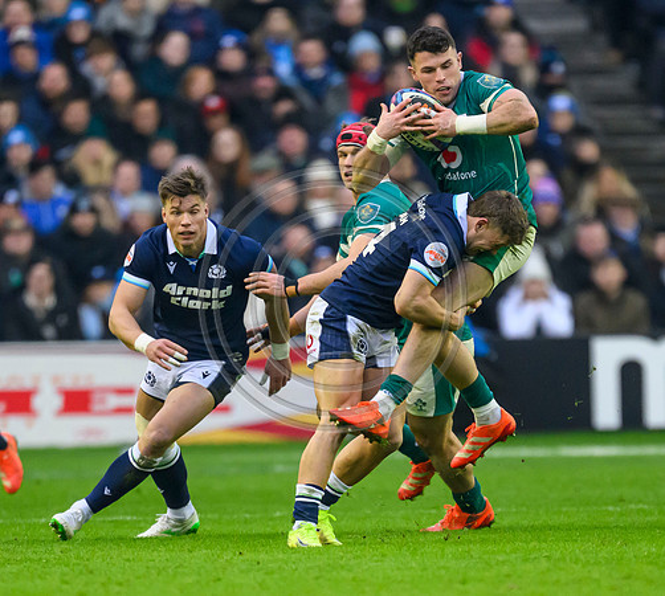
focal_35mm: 1149
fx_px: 23707
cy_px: 469
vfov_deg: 1.4
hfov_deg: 1.6
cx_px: 420
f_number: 4
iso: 4000
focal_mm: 560
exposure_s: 1/1250
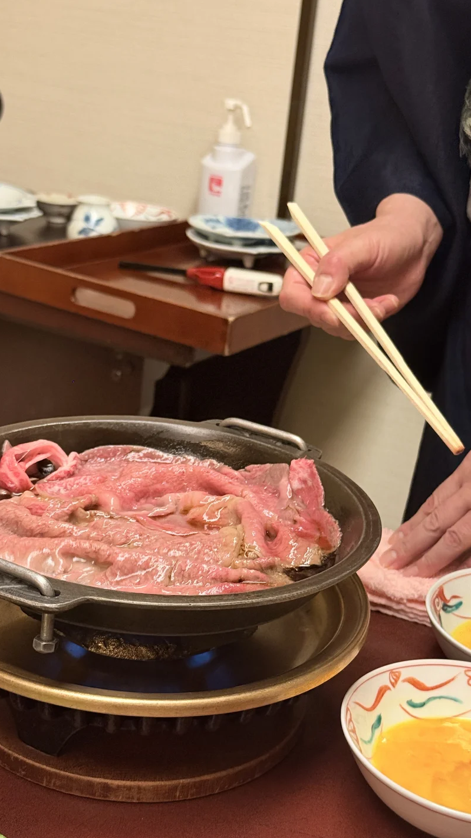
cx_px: 241
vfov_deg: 39.2
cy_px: 419
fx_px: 1177
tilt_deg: -17.9
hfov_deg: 22.6
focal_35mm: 53
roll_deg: -6.8
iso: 200
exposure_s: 1/50
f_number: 1.78
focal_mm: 6.76
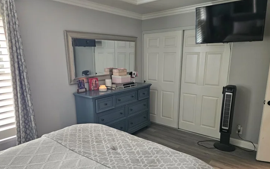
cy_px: 98
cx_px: 136
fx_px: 184
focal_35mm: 25
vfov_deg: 49.1
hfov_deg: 72.5
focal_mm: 6.3
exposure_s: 1/120
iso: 800
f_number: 1.7
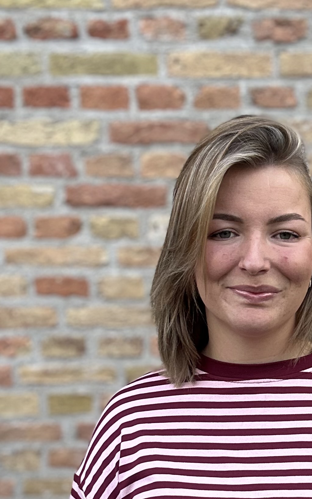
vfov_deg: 33.3
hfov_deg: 21.2
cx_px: 270
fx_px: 816
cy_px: 380
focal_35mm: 60
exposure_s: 1/122
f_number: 1.9
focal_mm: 2.69
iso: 20
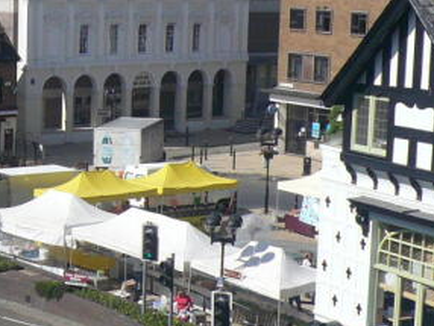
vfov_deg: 13.7
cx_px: 96
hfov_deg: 18.1
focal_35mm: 108
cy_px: 208
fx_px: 1355
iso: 100
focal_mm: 5.7
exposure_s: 1/250
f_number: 9
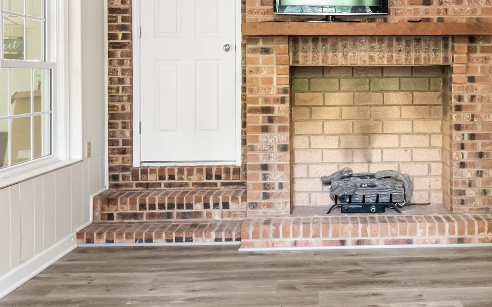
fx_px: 523
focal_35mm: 39
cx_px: 351
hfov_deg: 49.0
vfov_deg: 32.5
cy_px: 105
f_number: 4.5
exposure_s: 1/30
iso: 1600
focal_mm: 14
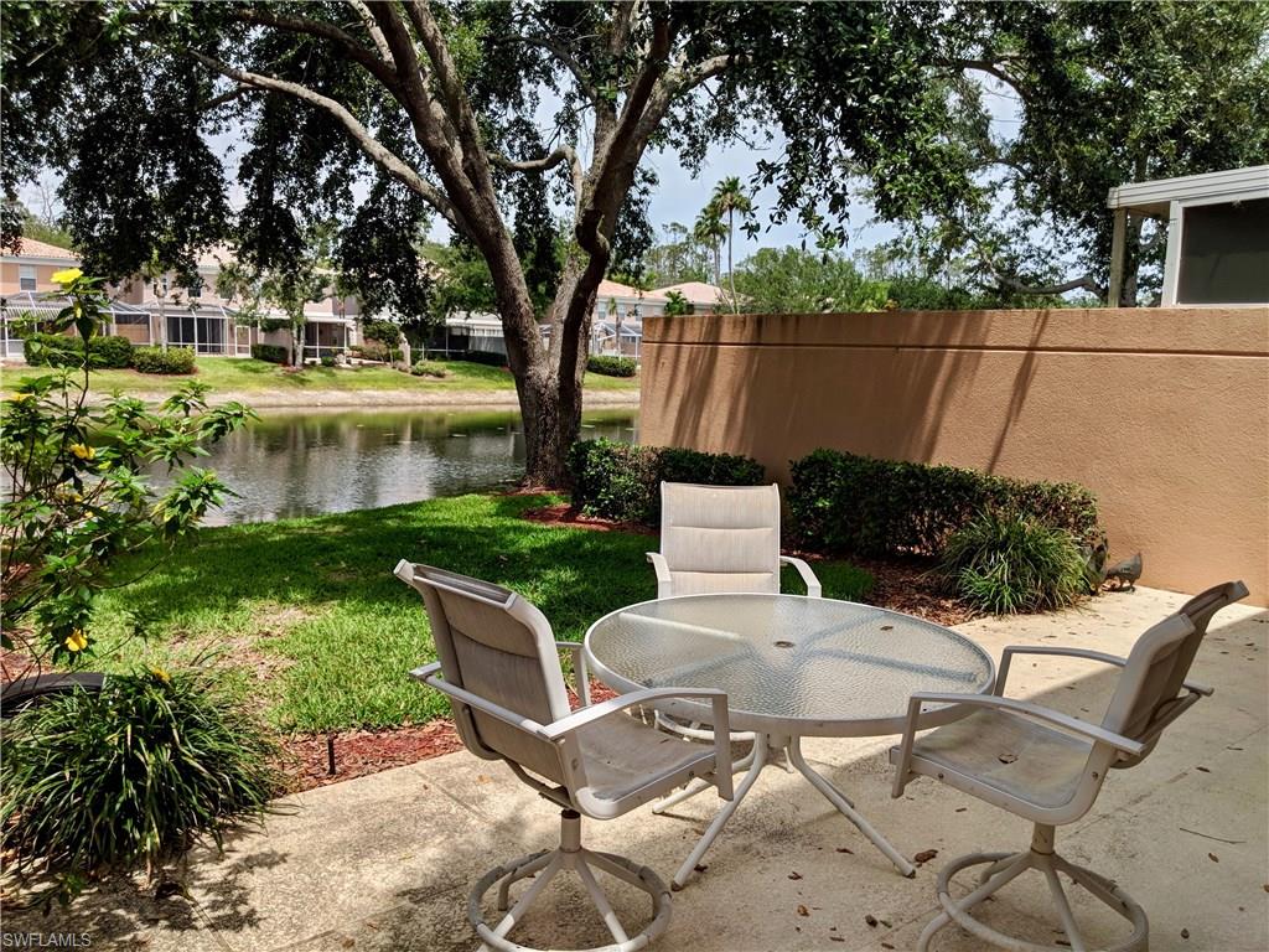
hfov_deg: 65.3
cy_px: 476
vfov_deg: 51.4
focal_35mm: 27
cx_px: 634
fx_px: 990
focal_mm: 4.44
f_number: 1.8
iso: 58
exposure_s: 1/3906
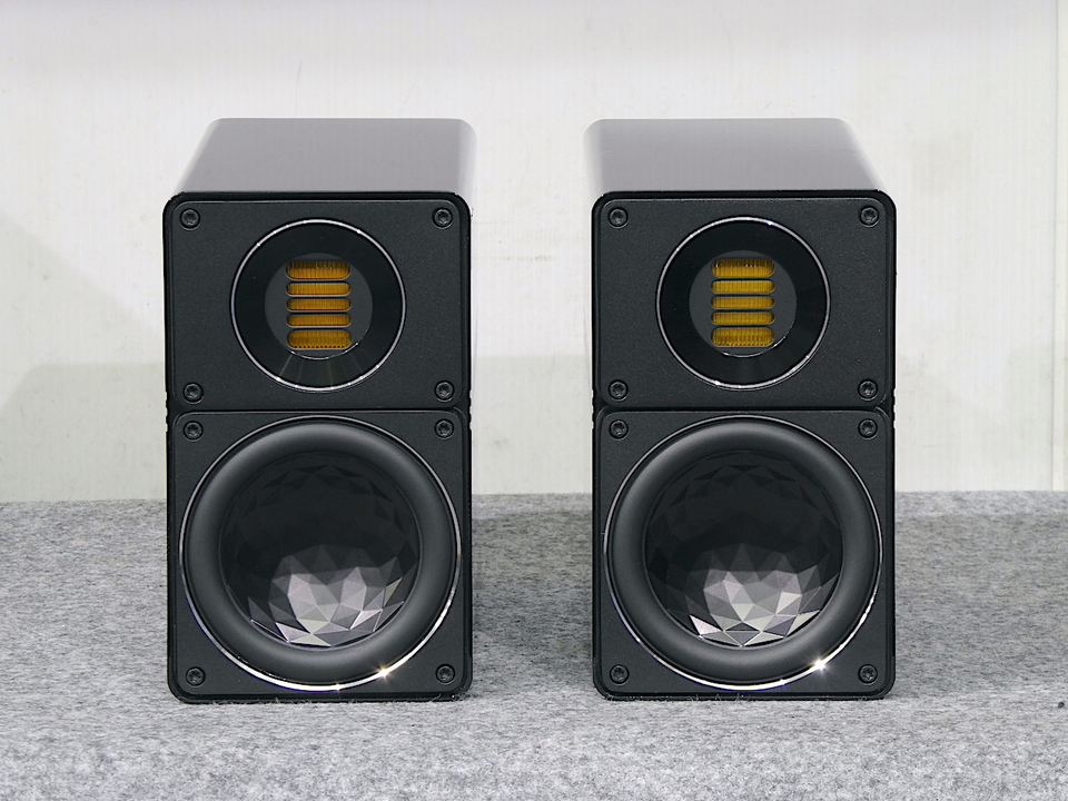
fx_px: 5307
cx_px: 534
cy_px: 400
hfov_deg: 11.5
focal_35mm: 172
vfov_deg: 8.6
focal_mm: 30.9
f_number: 5.6
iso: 100
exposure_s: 1/2
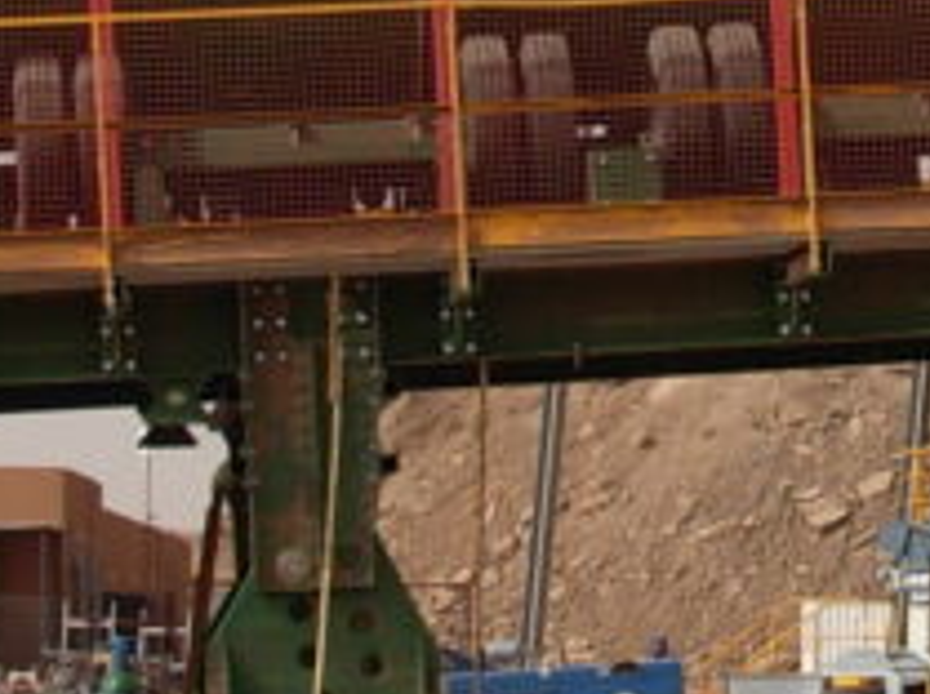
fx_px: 5927
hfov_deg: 8.9
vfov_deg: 6.7
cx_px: 1108
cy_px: -49
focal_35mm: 221
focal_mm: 7.5
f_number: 5.3
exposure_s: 1/627
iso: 79
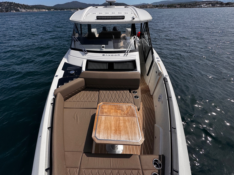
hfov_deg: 98.0
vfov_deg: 81.8
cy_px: 87
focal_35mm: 15
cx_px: 109
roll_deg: +1.3
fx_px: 101
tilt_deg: -37.7
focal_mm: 2.22
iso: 50
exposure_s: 1/3390
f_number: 2.2
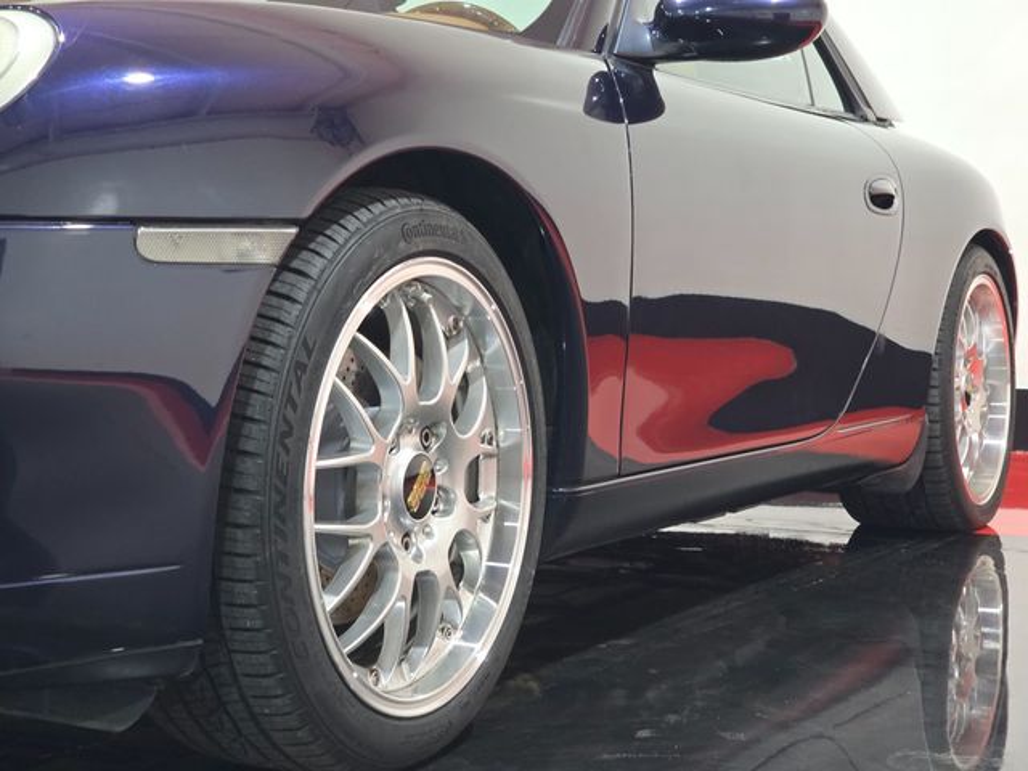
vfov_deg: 21.3
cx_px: 514
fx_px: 2049
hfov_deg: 28.2
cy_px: 386
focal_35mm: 69
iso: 320
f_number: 2.4
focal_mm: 7.9
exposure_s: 1/40
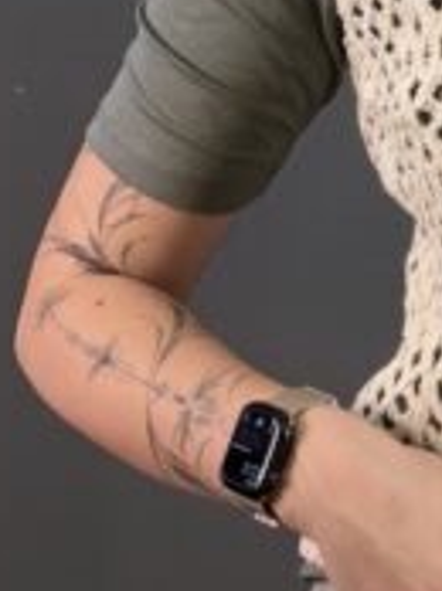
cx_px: 697
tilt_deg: -16.6
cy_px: 107
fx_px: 3140
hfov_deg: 7.9
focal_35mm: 184
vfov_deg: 10.7
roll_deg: -0.1
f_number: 1.78
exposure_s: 1/50
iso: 80
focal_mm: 6.76
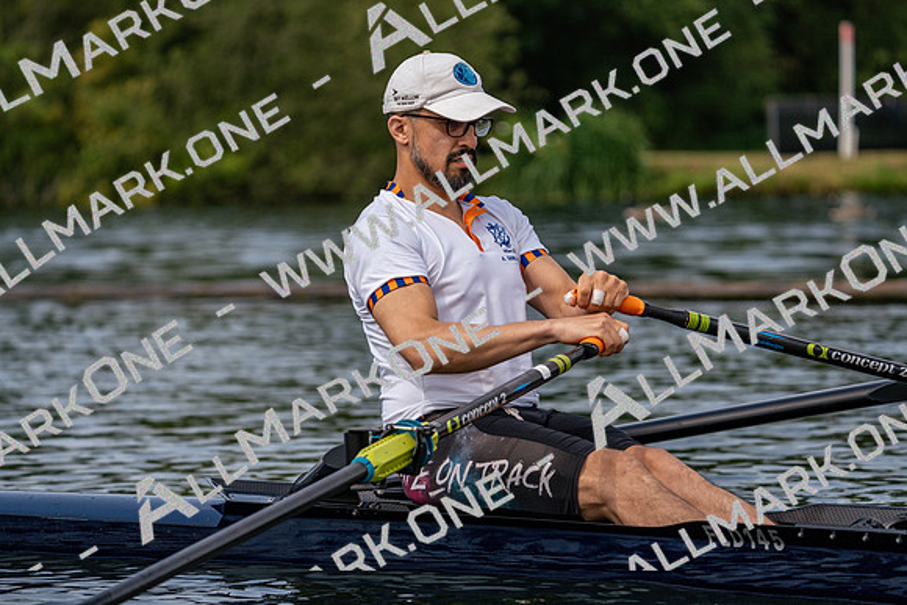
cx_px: 454
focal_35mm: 214
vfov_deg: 6.4
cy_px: 302
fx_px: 5393
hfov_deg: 9.6
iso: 320
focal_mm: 214
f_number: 5.6
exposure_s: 1/1600
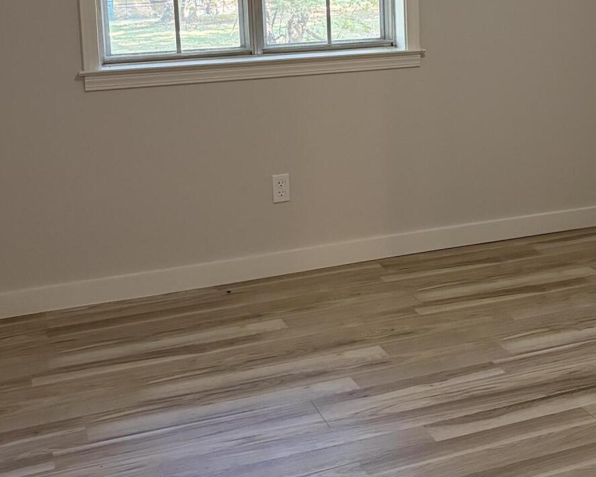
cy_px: 98
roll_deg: +1.0
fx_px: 1005
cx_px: 444
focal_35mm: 57
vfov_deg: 26.2
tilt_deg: -12.4
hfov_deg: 32.4
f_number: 1.6
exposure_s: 1/60
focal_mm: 5.96
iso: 320
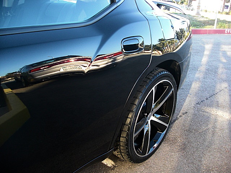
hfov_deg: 51.4
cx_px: 116
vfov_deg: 39.7
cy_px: 86
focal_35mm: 36
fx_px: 240
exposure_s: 1/80
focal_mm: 6.3
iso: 100
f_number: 2.8
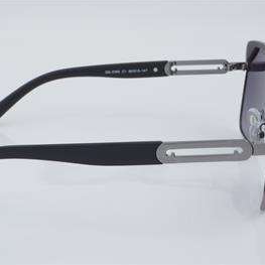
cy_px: 132
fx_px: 840
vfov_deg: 17.9
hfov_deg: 17.9
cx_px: 105
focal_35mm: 97
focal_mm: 50
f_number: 32
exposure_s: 1/4
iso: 100
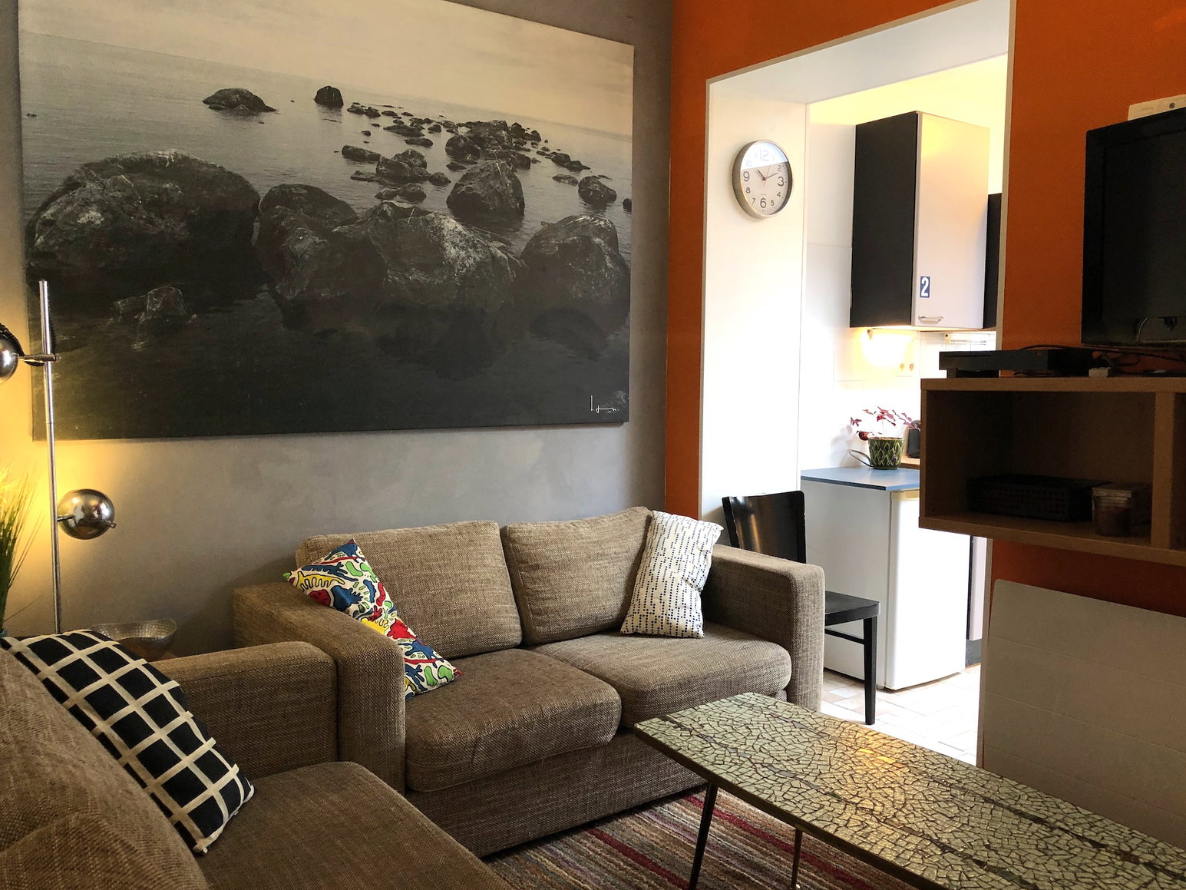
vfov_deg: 48.2
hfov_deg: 61.7
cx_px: 603
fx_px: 994
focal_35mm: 29
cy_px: 453
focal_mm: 3.99
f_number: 1.8
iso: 32
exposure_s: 1/33
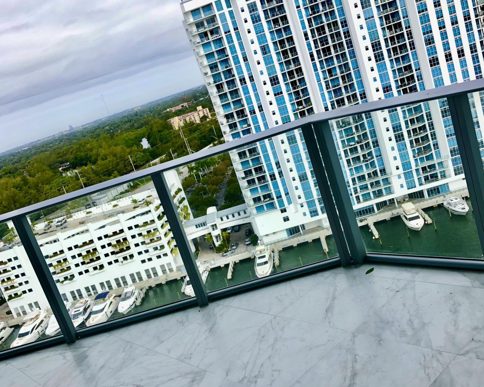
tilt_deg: -12.3
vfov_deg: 40.1
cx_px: 239
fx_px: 530
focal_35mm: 37
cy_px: 215
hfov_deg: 49.1
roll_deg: +19.4
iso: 20
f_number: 1.8
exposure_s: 1/500
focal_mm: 4
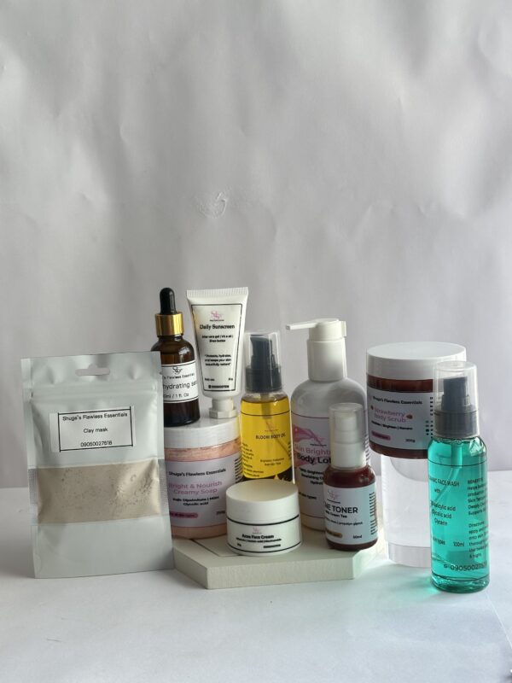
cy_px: 342
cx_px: 256
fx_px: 947
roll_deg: +3.7
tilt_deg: -9.1
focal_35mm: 48
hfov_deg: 30.3
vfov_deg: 39.7
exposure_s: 1/314
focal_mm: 6.86
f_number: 1.78
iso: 64
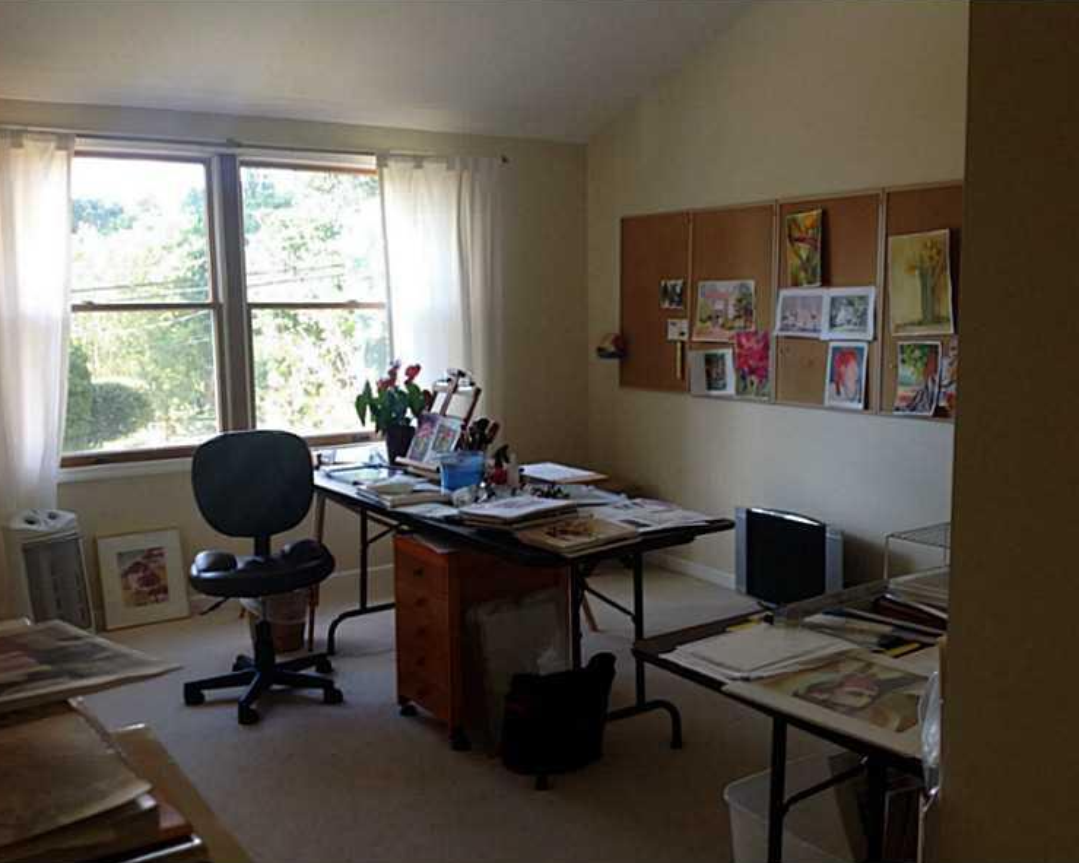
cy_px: 432
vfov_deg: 40.1
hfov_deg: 49.1
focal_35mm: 37
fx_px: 1181
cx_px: 565
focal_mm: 4.28
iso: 64
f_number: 2.4
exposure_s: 1/60
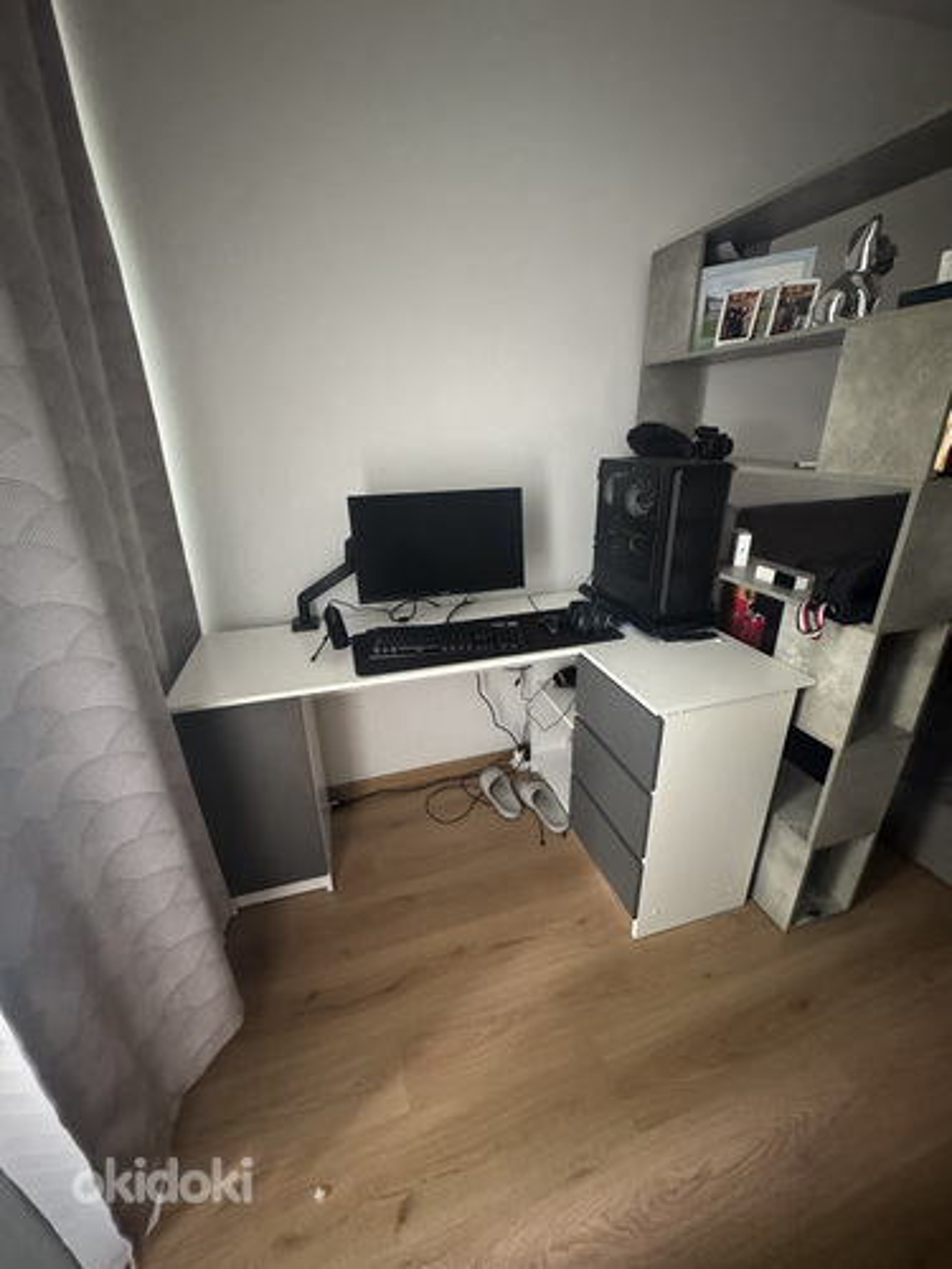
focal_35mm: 14
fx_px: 513
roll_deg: +1.9
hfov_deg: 85.7
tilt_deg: -21.0
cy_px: 634
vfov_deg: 102.1
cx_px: 476
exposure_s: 1/40
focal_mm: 2.22
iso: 1600
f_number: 2.2
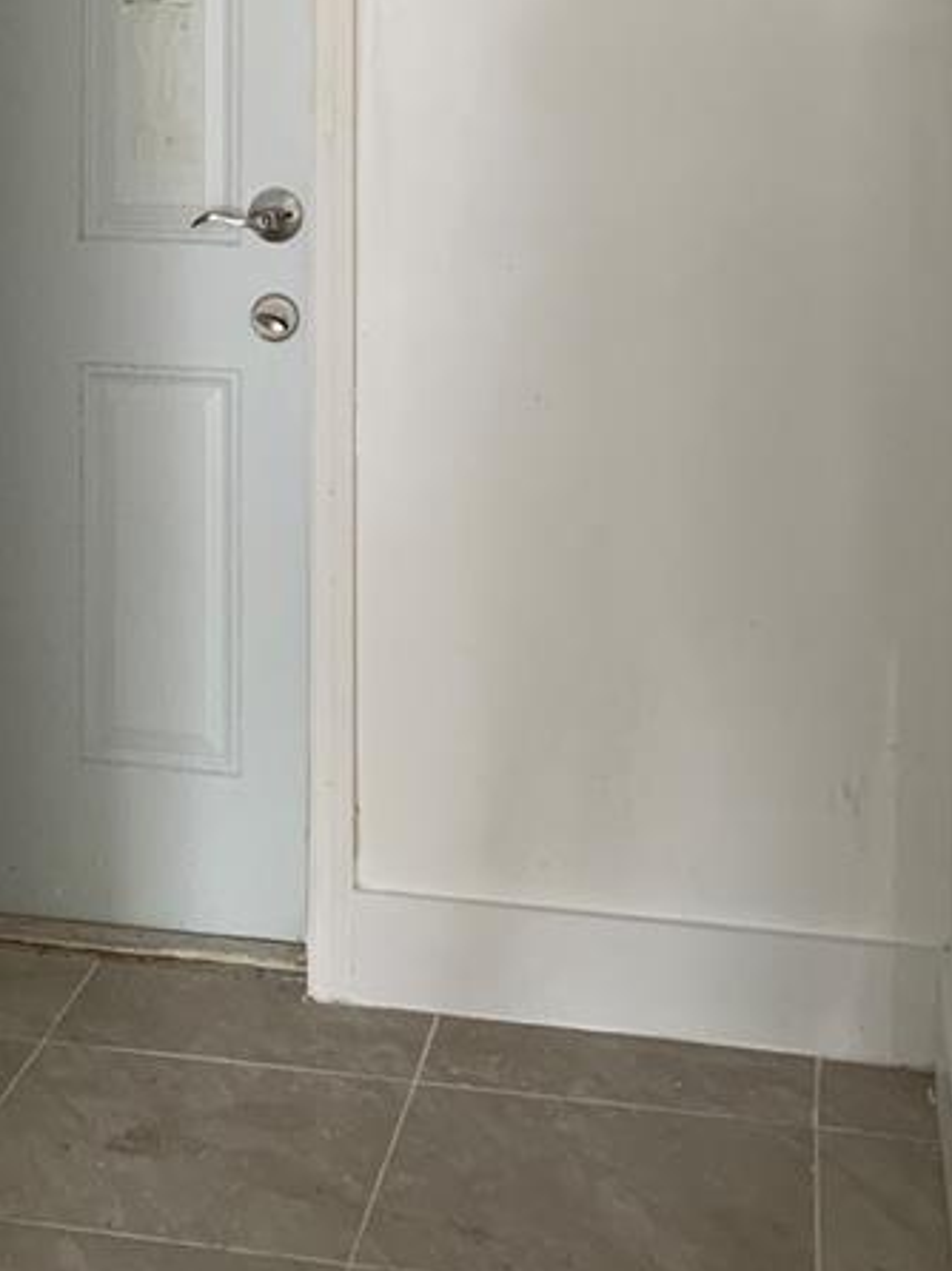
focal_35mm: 70
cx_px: 94
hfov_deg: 20.6
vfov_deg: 26.5
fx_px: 2569
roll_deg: -0.4
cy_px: 46
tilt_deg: -0.9
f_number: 1.8
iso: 200
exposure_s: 1/60
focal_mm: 4.25
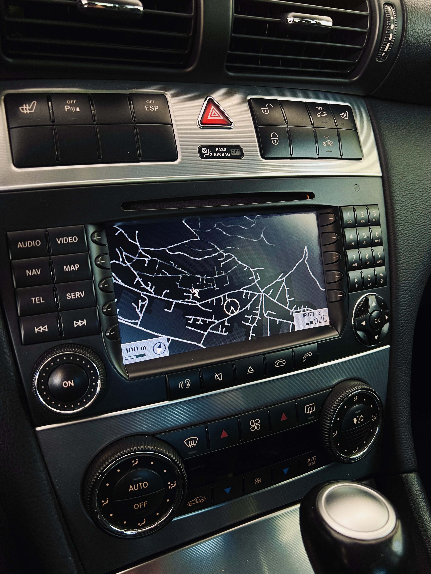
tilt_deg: -24.5
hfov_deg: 53.1
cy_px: 287
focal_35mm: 26
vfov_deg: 67.3
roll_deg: -2.2
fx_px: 432
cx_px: 216
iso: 250
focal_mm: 5.7
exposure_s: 1/60
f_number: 1.5
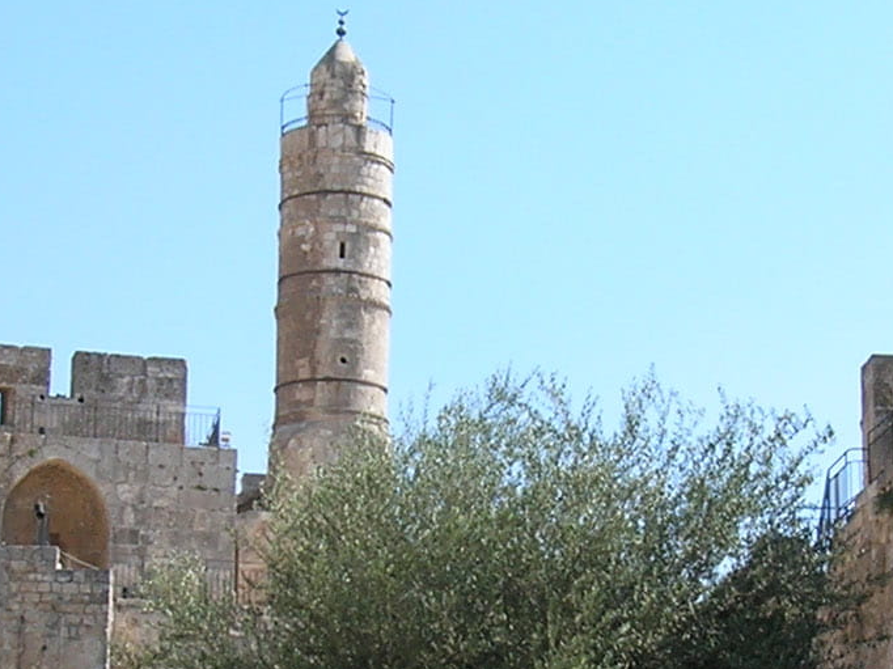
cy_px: 508
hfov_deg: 17.3
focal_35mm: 114
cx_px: 499
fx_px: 2940
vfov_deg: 12.9
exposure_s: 1/272
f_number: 4.9
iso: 50
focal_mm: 5.7
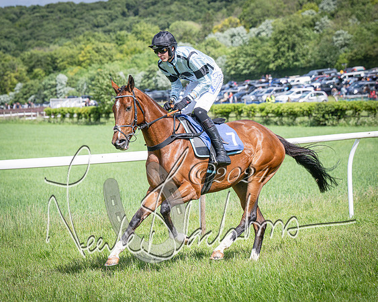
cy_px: 195
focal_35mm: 139
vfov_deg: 11.1
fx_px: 1557
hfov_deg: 13.8
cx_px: 143
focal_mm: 90
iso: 400
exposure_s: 1/3200
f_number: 4
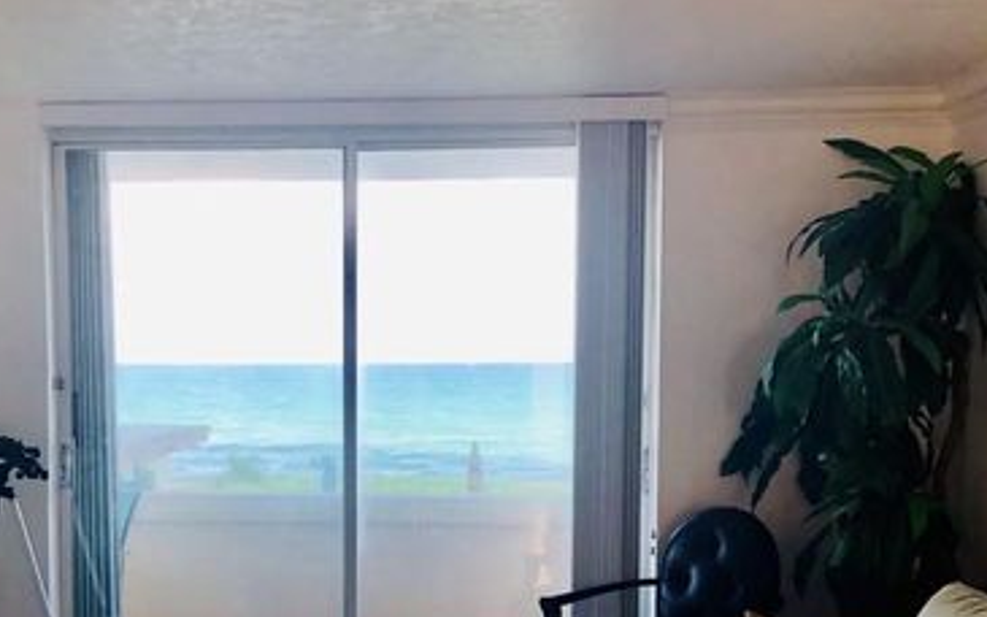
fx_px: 1399
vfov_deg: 24.6
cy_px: 471
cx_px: 303
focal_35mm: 52
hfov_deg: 38.3
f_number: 1.8
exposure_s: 1/120
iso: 40
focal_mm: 4
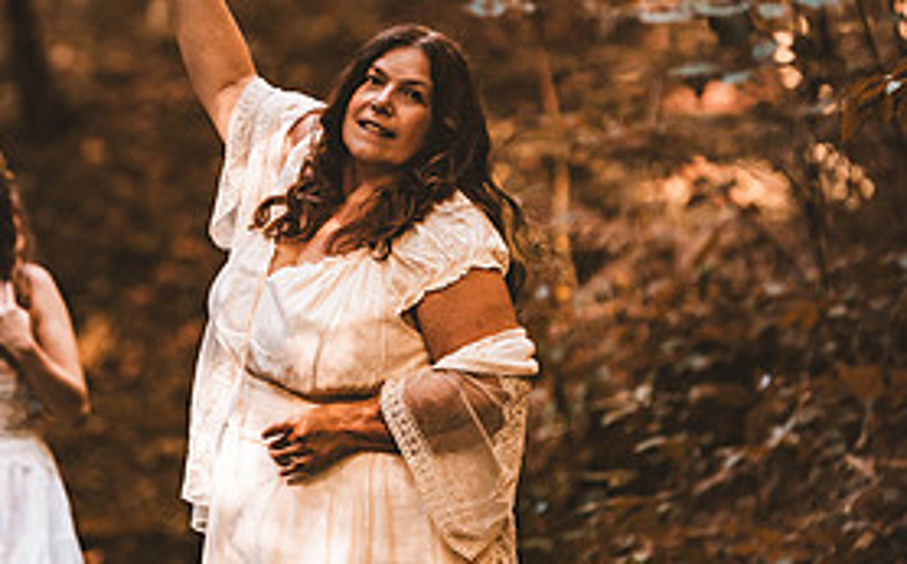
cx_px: 241
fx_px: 10517
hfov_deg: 4.9
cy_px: 214
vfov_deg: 3.1
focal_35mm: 426
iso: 1000
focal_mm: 200
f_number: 2.8
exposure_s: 1/400
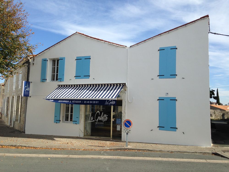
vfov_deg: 42.9
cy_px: 86
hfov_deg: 55.4
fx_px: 218
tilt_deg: +3.0
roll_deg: -0.9
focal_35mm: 33
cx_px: 114
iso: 50
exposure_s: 1/1550
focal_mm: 4.12
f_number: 2.4
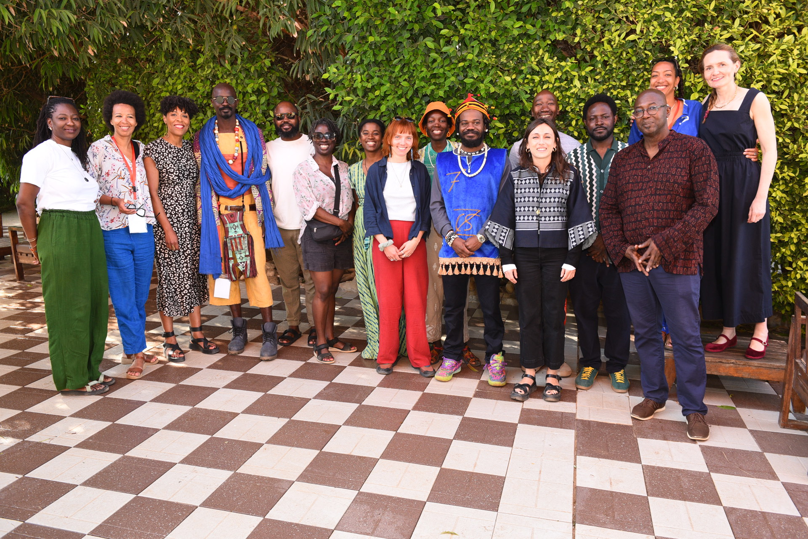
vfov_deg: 45.0
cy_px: 270
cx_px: 404
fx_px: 651
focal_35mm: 29
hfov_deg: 63.7
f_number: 7.1
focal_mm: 29
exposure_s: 1/125
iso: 500
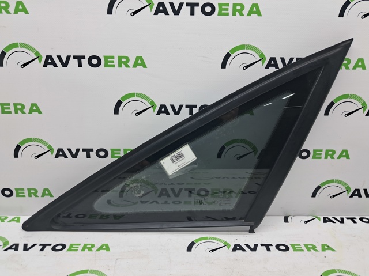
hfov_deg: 65.4
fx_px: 288
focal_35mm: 27
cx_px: 184
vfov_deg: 51.3
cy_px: 138
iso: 50
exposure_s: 1/50
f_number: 1.8
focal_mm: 4
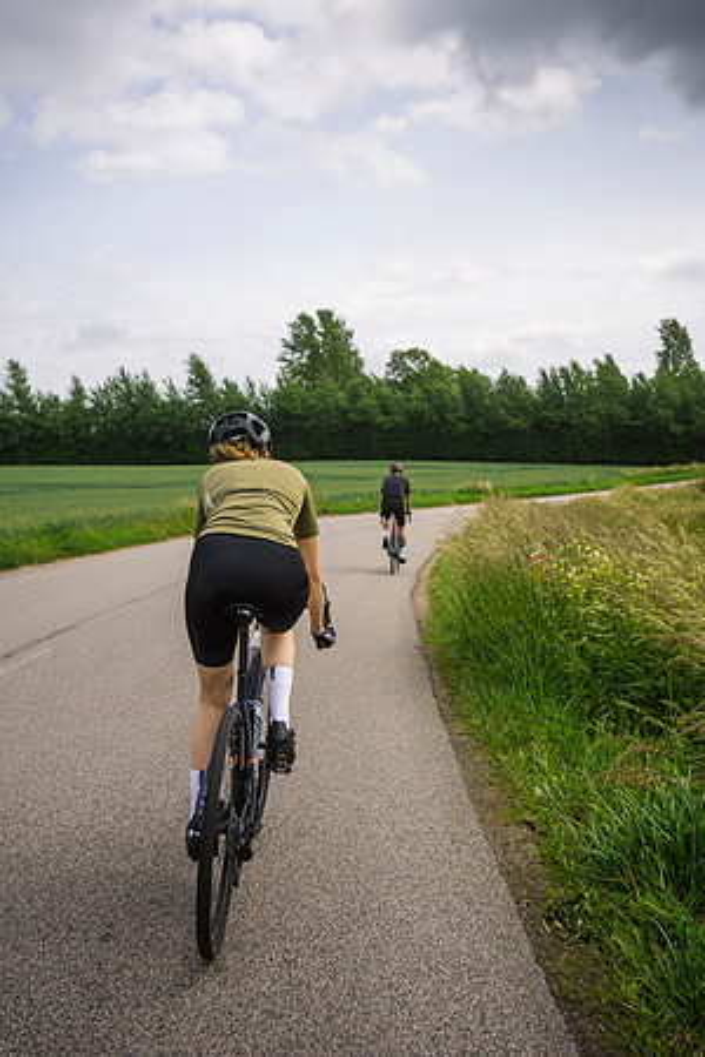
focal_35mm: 35
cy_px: 528
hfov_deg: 37.9
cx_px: 352
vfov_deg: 54.4
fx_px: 1028
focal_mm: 35
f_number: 4
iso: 125
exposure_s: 1/1000
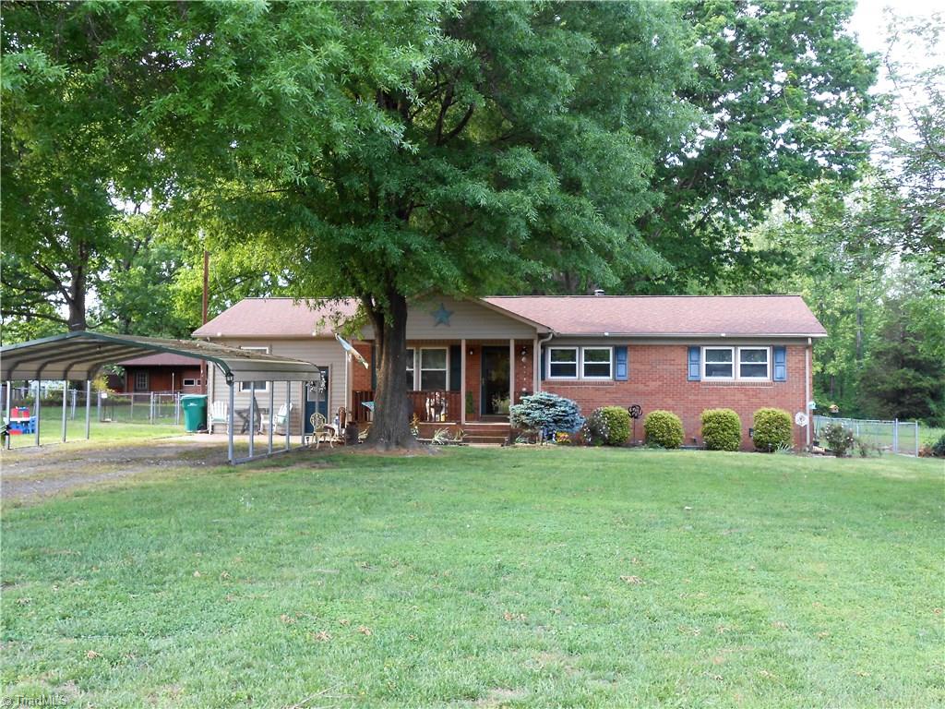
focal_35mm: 38
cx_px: 472
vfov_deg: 37.7
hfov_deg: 49.0
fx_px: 1037
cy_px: 354
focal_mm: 6.8
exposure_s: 1/30
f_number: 4.2
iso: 80
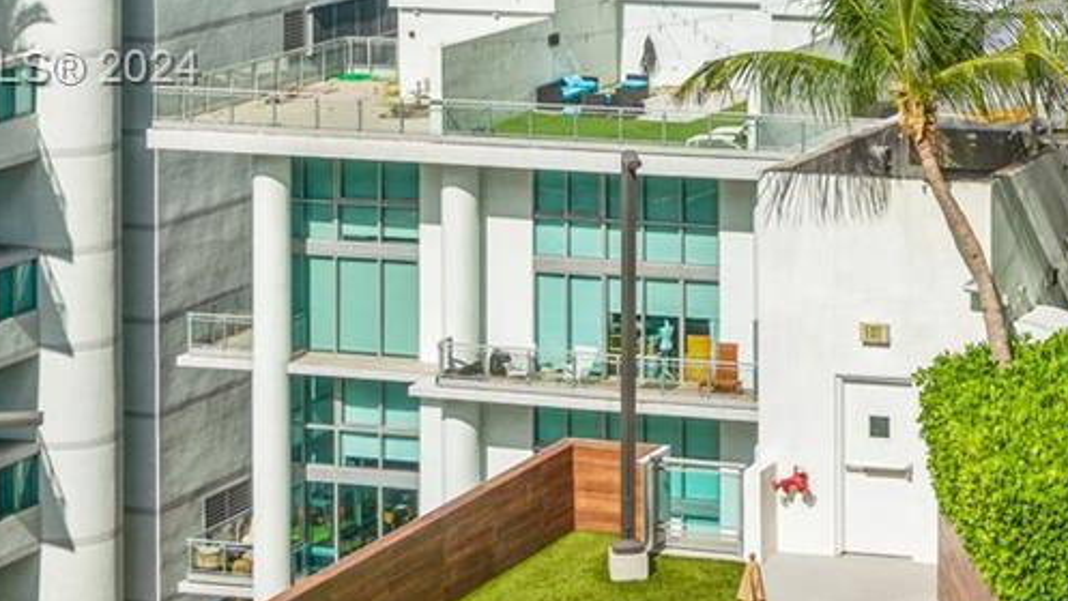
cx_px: 1231
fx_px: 3343
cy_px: 71
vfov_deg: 10.2
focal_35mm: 118
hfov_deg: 17.4
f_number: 8
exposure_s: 1/1000
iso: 200
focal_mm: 35
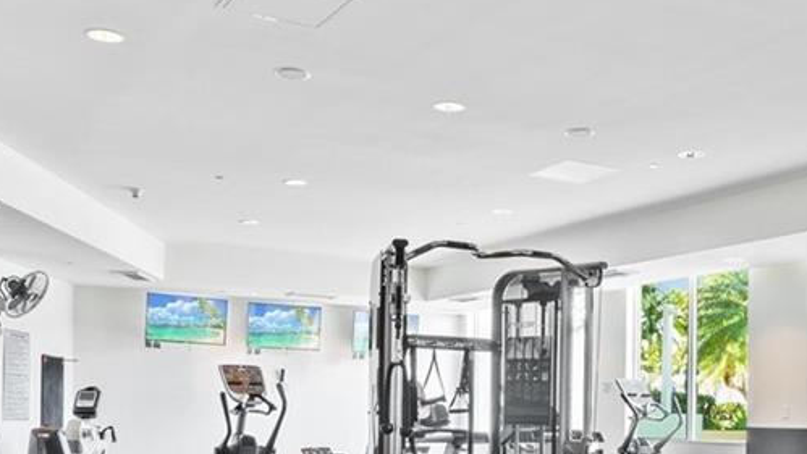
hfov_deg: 43.6
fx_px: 1006
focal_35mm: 47
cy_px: 422
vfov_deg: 24.6
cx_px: 469
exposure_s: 1
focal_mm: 14
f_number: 8
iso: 200
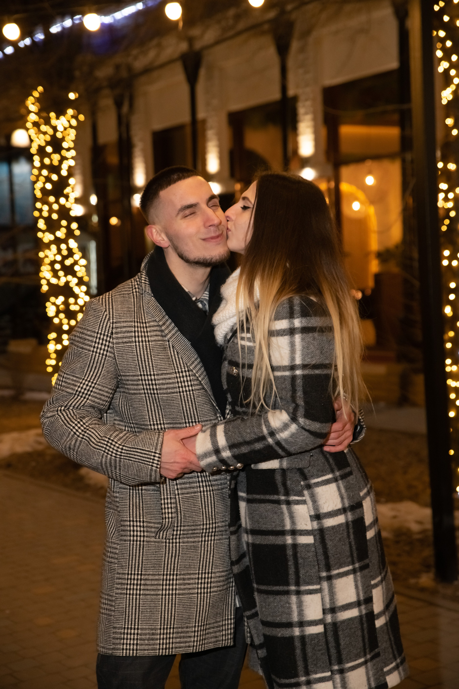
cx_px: 230
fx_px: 1186
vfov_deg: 32.4
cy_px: 344
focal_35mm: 62
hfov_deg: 21.9
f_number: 4
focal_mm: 62
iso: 1000
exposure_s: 1/160
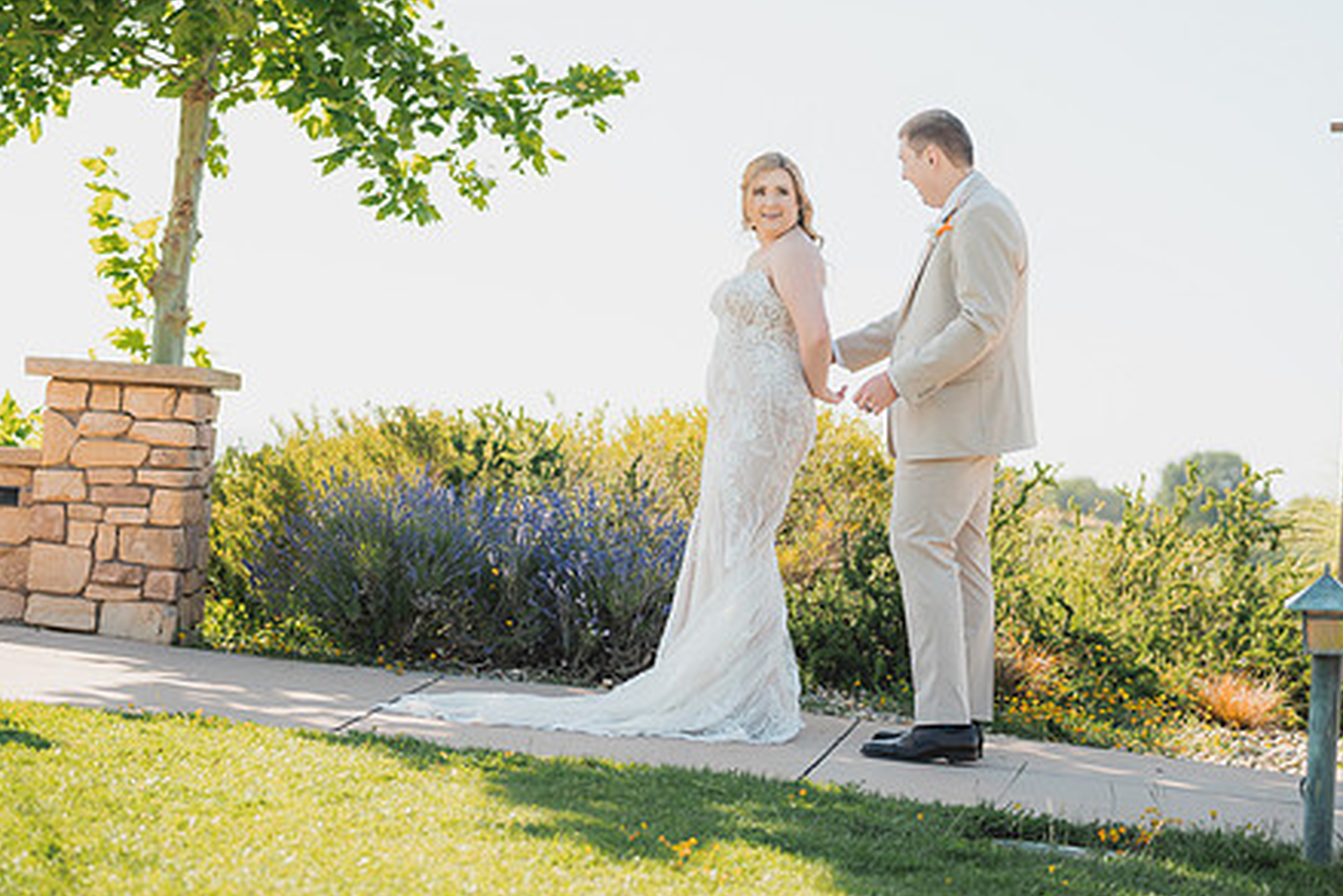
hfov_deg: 30.5
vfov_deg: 20.6
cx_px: 633
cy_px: 320
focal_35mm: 66
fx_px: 2463
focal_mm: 50
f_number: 1.8
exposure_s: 1/2000
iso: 125
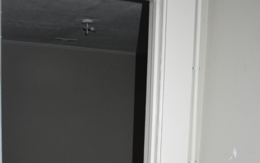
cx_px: 129
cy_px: 171
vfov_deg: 22.9
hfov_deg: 37.7
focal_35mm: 54
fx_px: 381
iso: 4000
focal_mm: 23
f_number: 3.8
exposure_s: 1/60
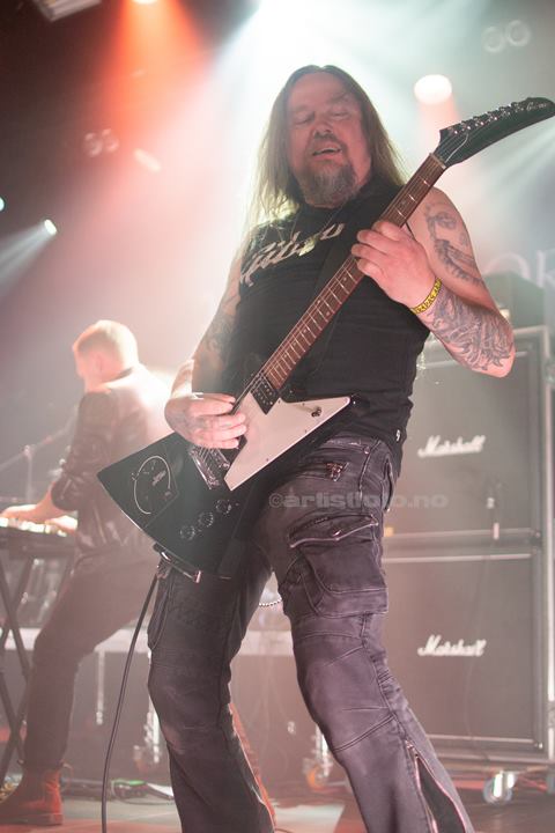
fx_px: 1214
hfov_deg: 25.8
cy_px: 416
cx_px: 278
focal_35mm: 52
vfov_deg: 37.9
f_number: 1.8
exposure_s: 1/250
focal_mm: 35
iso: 360
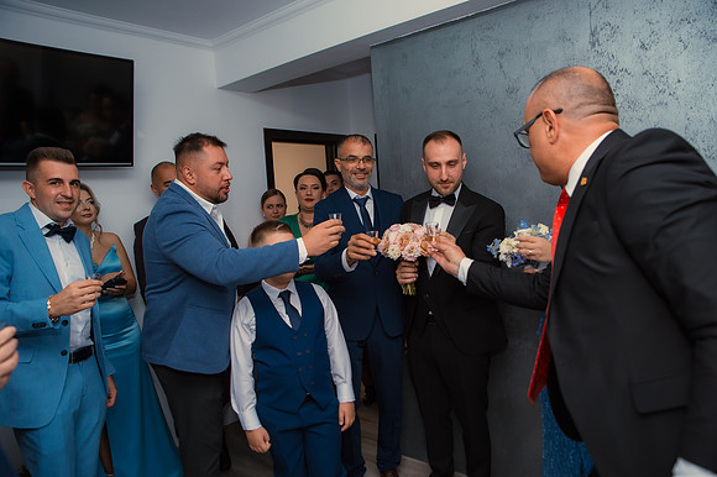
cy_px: 238
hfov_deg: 73.8
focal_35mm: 24
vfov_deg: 53.1
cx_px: 358
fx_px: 478
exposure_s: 1/125
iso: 500
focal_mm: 24
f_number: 3.5
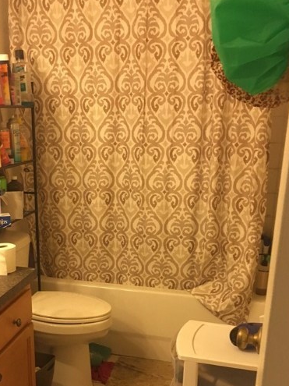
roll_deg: -0.2
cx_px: 83
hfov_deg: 31.8
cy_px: 267
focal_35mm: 45
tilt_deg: -19.4
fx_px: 501
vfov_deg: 41.4
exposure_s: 1/15
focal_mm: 4.15
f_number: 2.2
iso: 200
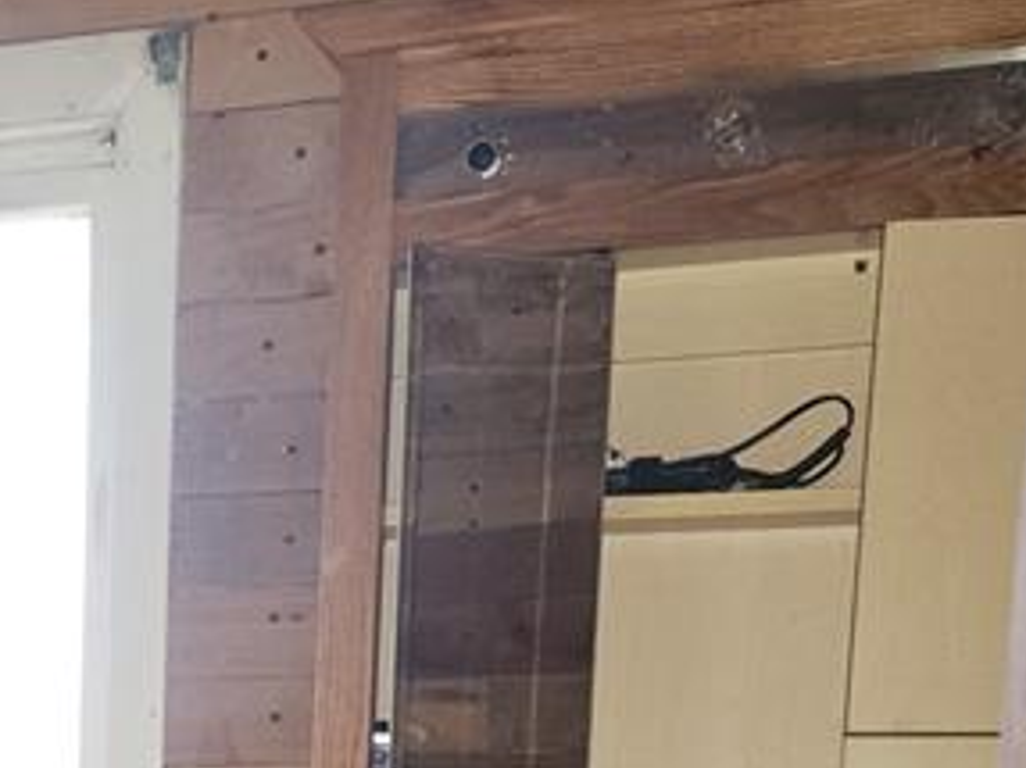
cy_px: 1232
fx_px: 2429
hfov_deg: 22.9
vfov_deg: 16.1
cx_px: -4
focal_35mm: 82
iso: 125
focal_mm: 6.4
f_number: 1.8
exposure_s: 1/15
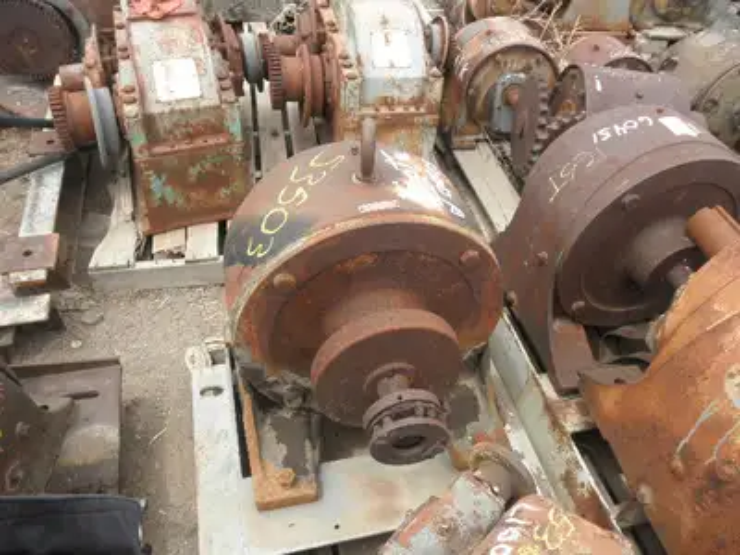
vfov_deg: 49.7
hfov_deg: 63.4
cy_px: 278
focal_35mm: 28
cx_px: 370
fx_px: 599
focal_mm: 5
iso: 64
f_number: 3
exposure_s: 1/400
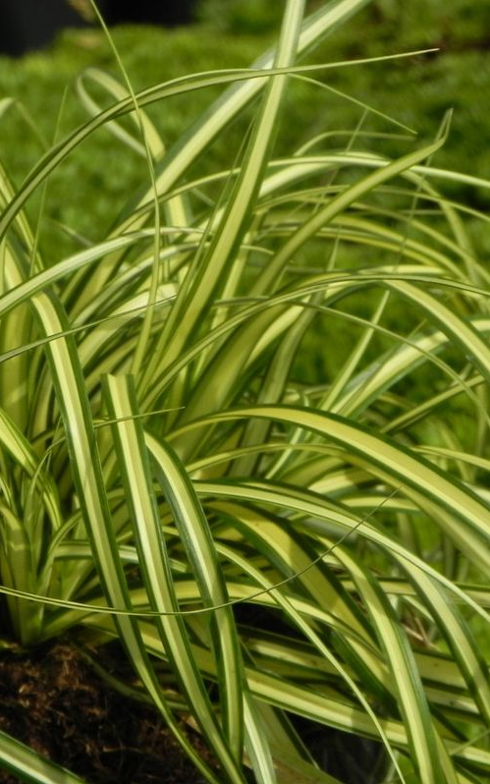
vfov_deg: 12.2
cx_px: 268
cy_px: 392
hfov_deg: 7.6
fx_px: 3674
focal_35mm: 172
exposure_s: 1/1000
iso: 160
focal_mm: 28.8
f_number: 6.3
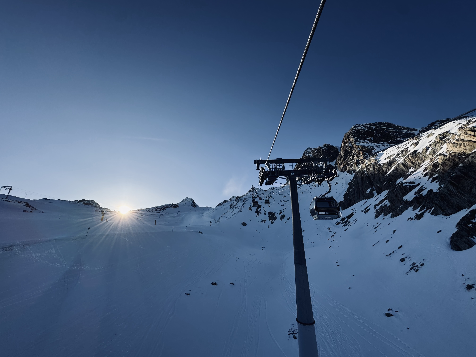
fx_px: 193
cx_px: 238
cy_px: 178
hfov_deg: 102.1
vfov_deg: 85.7
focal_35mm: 14
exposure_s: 1/2083
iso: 50
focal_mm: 2.22
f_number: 2.2
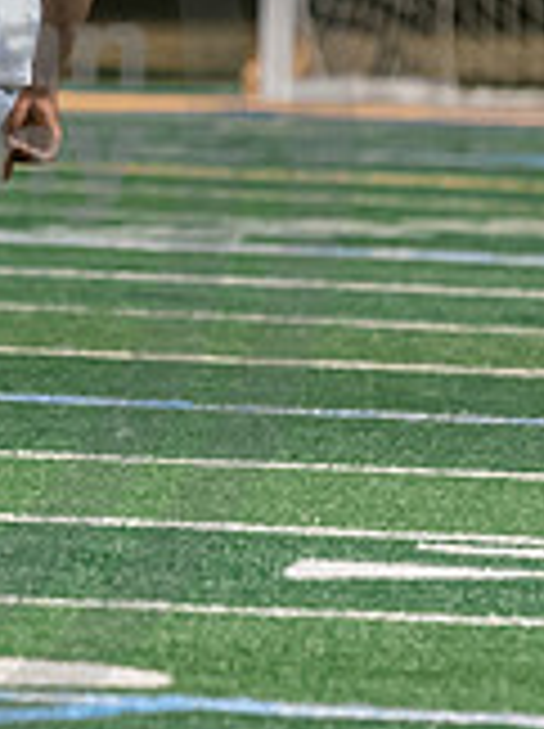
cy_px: -148
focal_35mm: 1436
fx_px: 30169
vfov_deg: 1.4
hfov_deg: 1.0
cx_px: 33
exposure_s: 1/500
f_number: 2.8
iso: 3200
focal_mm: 190
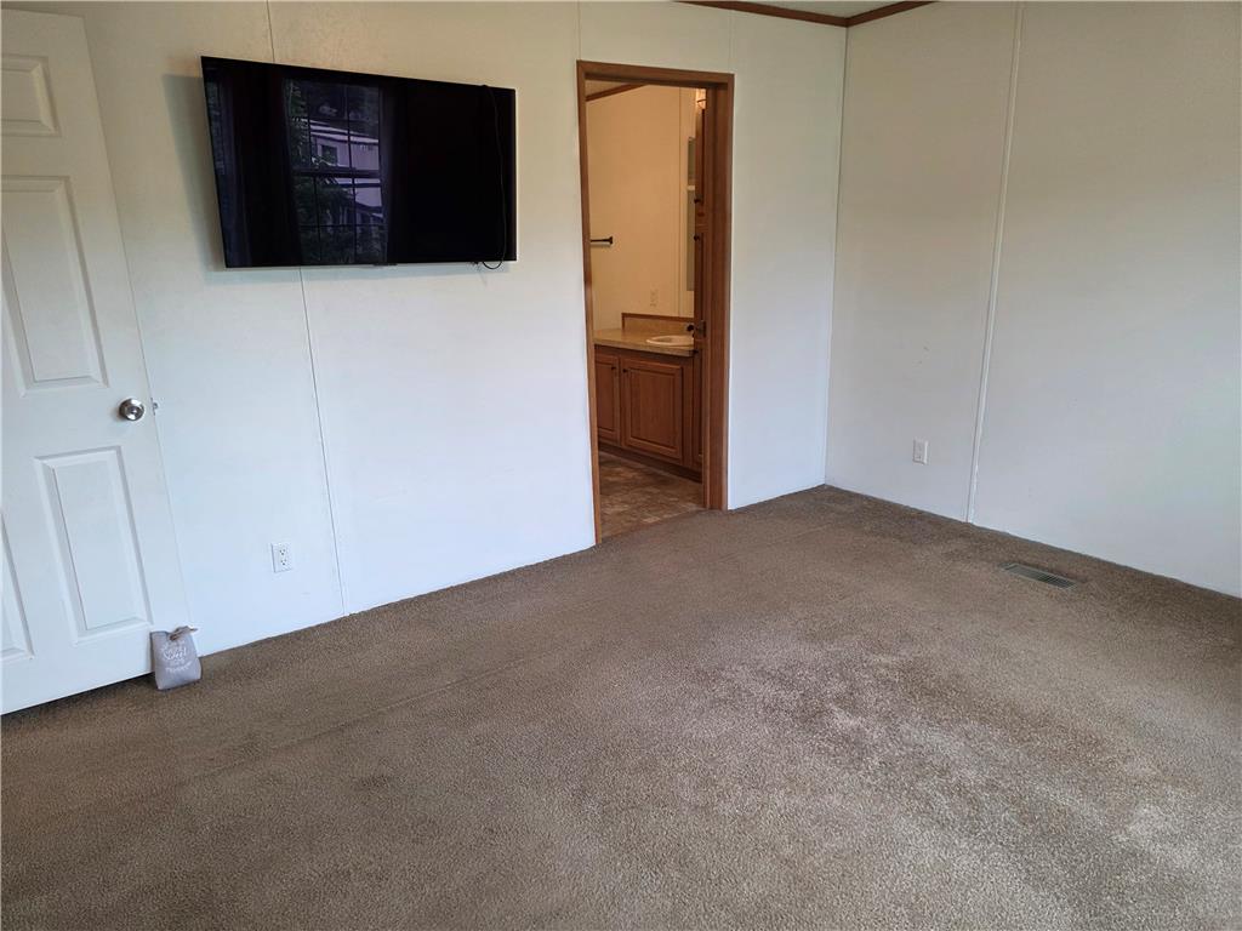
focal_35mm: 23
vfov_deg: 58.9
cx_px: 621
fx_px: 825
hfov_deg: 73.9
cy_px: 466
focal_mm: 6.3
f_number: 1.7
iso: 200
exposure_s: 1/120
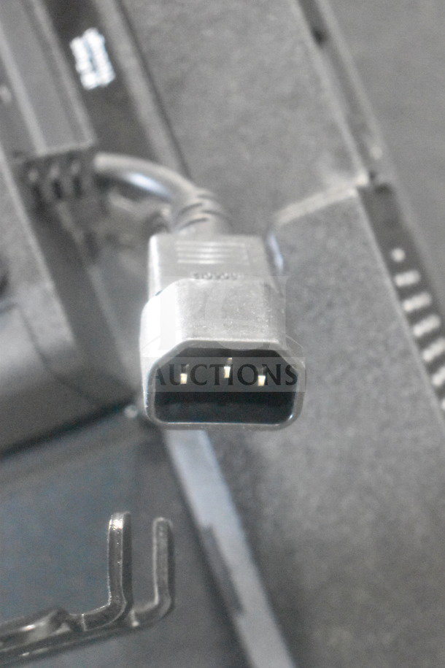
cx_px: 222
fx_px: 1279
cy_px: 334
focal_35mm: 69
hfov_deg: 19.7
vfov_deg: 29.2
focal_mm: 46
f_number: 5.3
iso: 22800
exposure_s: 1/80
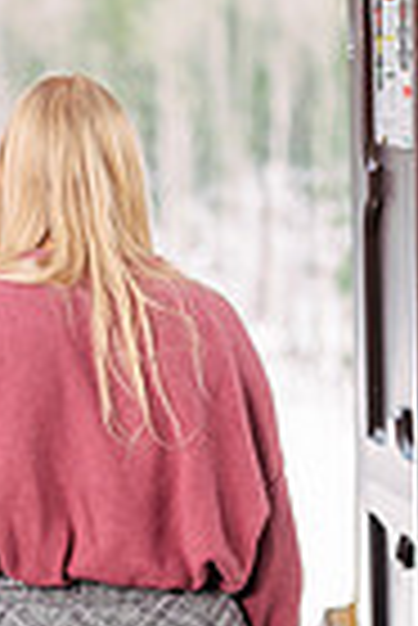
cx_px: 97
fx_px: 4204
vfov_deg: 8.5
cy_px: 500
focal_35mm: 242
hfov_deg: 5.7
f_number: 2.8
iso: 250
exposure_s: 1/125
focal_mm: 75
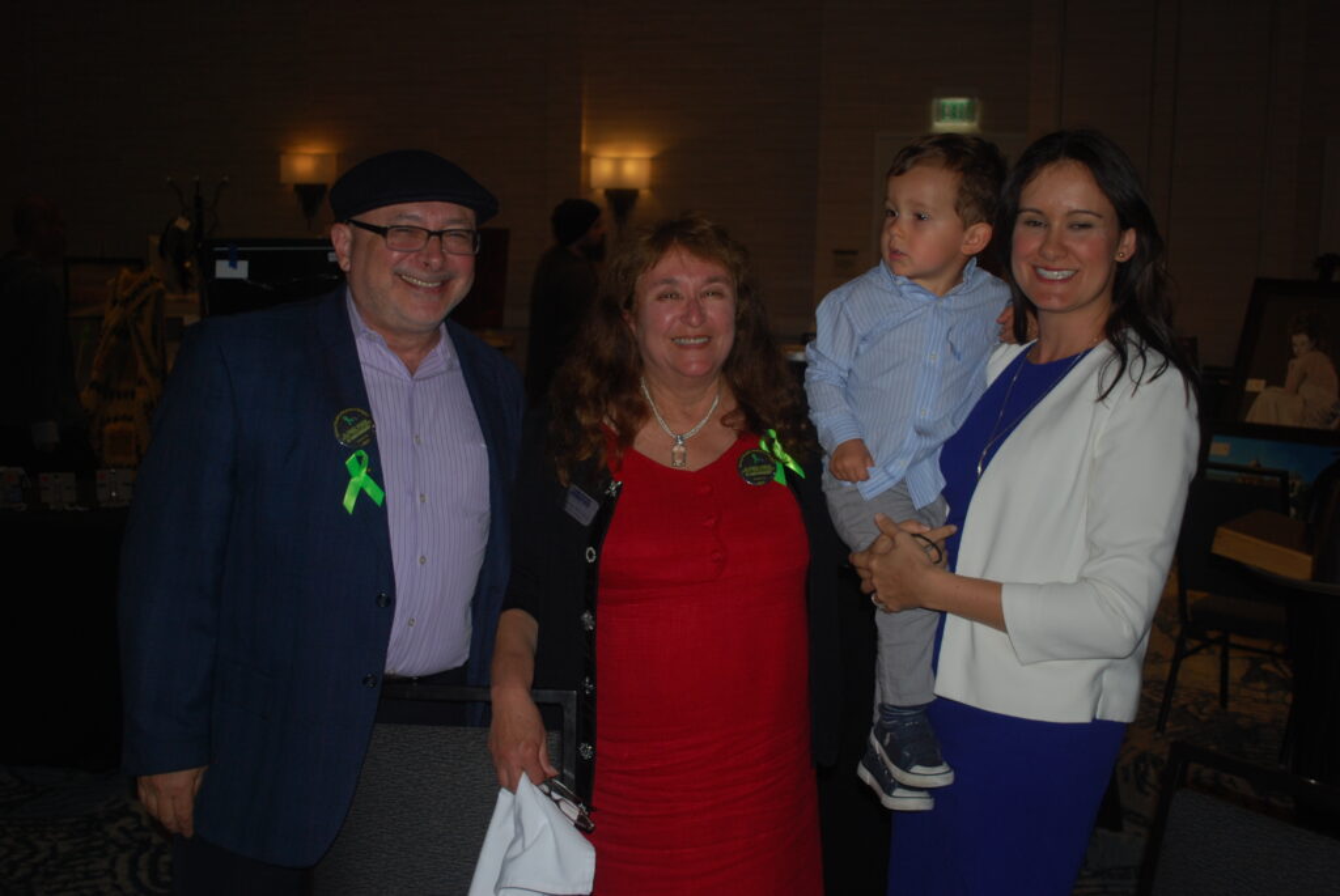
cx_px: 670
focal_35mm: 42
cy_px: 448
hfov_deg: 46.4
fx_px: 1565
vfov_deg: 32.0
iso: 200
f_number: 4.5
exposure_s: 1/60
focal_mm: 28
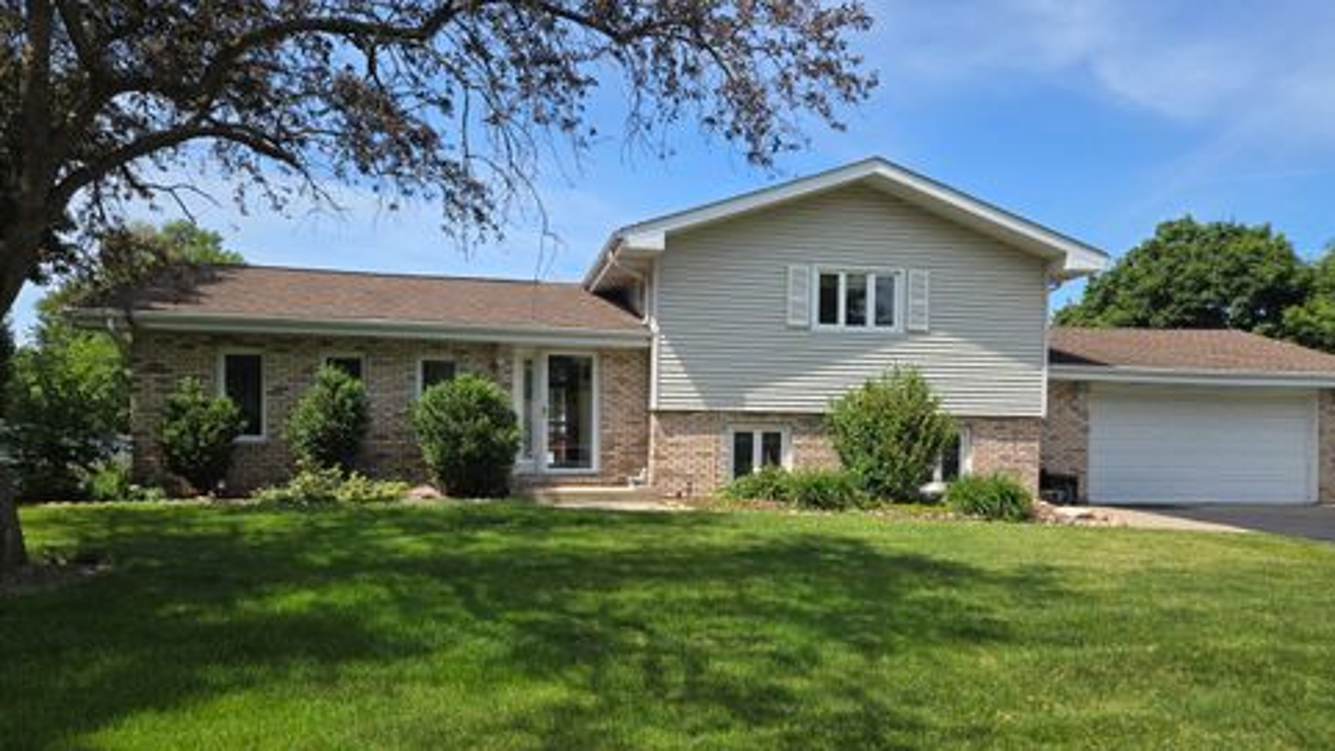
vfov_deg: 44.0
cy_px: 475
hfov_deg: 71.9
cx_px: 670
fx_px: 920
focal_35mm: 26
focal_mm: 5.4
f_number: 1.8
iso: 25
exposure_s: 1/1336
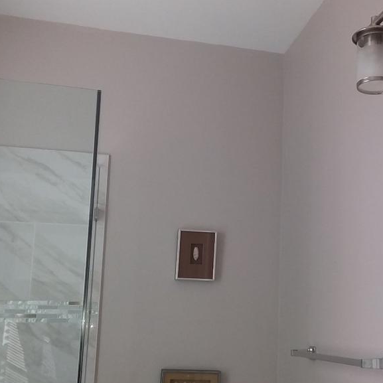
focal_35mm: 48
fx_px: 601
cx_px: 262
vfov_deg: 35.4
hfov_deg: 35.0
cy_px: 198
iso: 40
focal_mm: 2.47
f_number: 1.9
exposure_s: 1/150
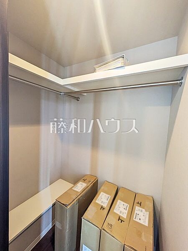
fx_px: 101
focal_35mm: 14
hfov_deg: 85.7
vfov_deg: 102.1
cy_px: 126
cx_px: 94
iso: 59
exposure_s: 1/100
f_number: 2.2
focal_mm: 1.83
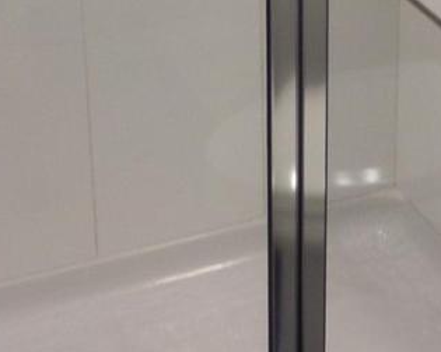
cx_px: 367
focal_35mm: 107
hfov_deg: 17.8
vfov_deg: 13.8
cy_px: -119
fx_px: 1397
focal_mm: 4
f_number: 3.2
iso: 160
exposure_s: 1/30
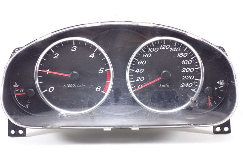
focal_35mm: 66
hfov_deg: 30.5
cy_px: 81
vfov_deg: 20.6
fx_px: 445
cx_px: 122
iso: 800
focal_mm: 24.7
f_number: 4
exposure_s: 1/60
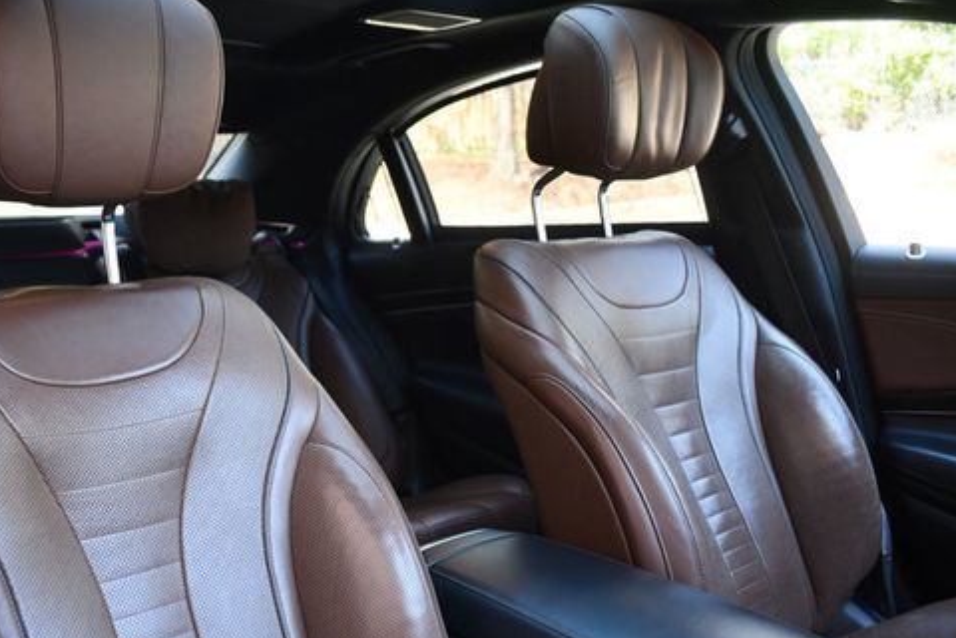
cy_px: 319
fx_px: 1062
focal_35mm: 40
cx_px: 339
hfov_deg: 47.9
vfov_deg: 33.4
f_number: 3.5
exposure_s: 1/125
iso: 900
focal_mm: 20
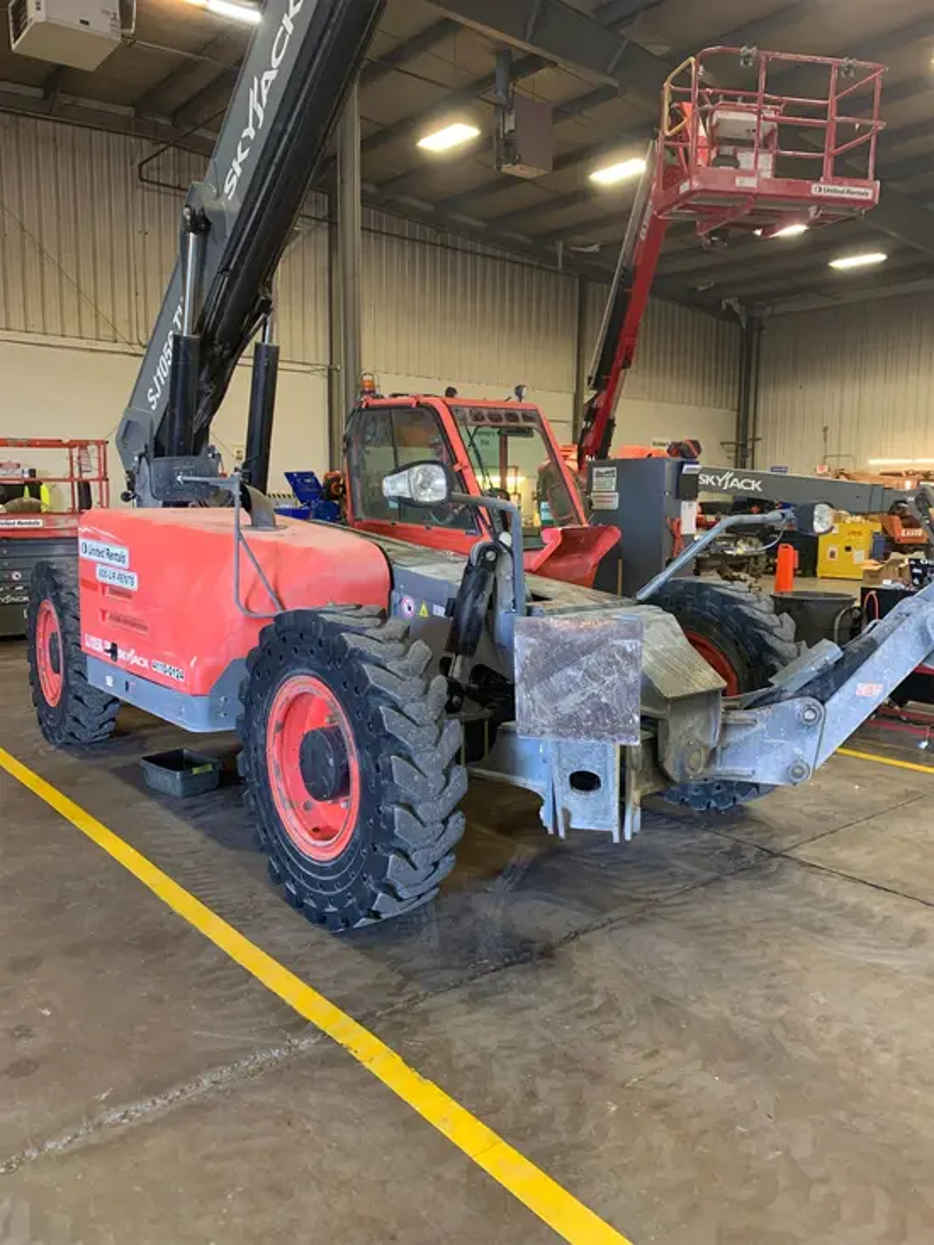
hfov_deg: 53.1
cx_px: 467
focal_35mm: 26
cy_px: 622
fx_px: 935
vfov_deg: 67.3
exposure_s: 1/60
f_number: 1.8
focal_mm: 4.25
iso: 320
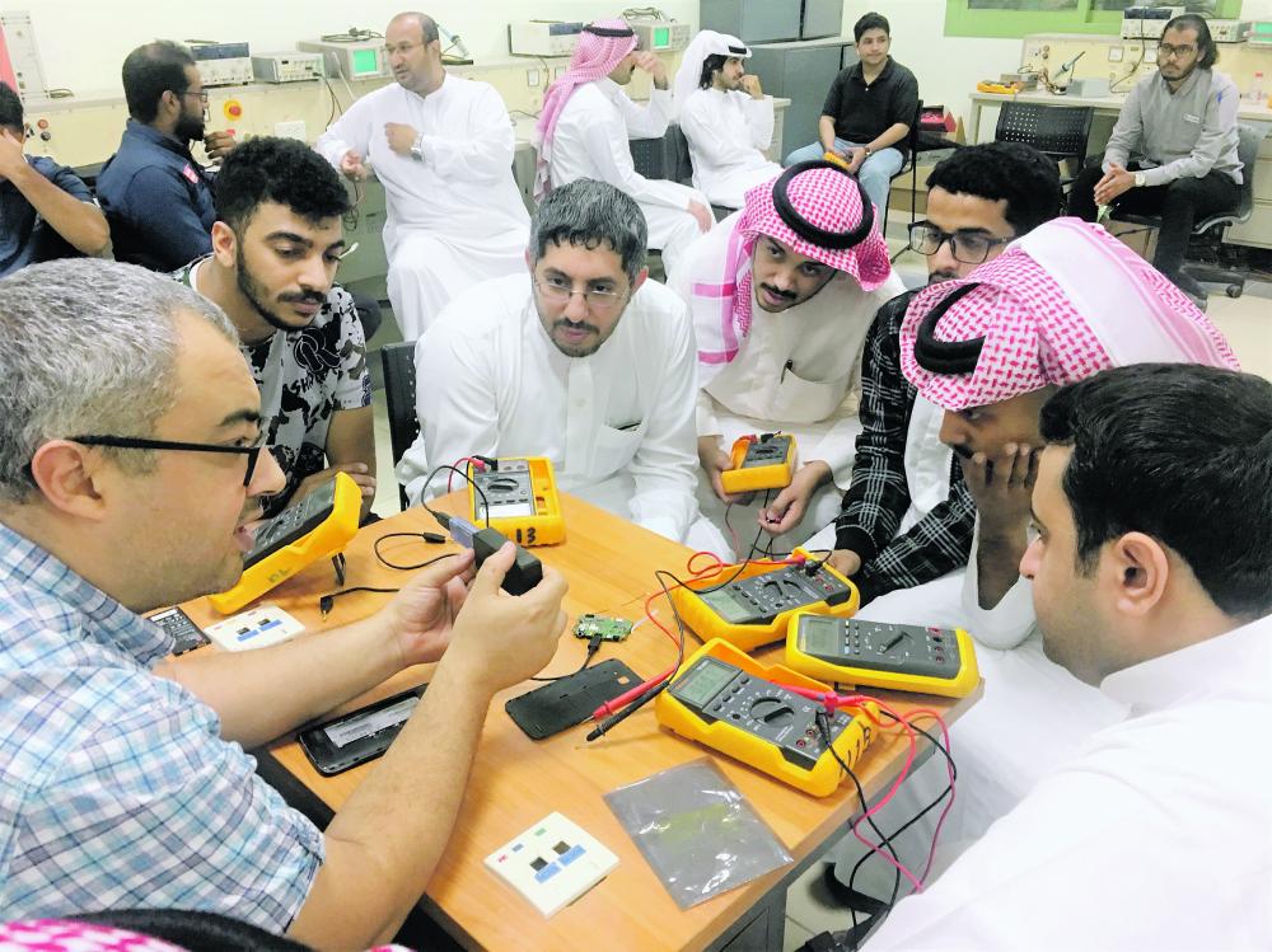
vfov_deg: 48.2
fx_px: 1065
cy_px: 476
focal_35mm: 29
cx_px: 636
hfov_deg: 61.7
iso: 64
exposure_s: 1/15
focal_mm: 4.15
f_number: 2.2
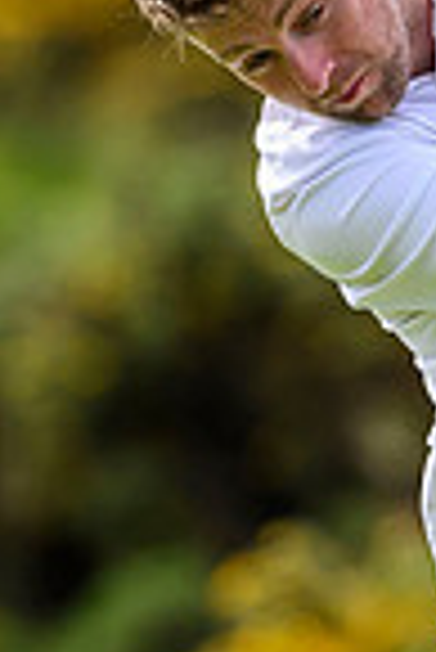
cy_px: 187
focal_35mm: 2078
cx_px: 660
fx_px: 37658
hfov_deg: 0.7
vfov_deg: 1.0
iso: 500
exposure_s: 1/2500
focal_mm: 400
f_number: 4
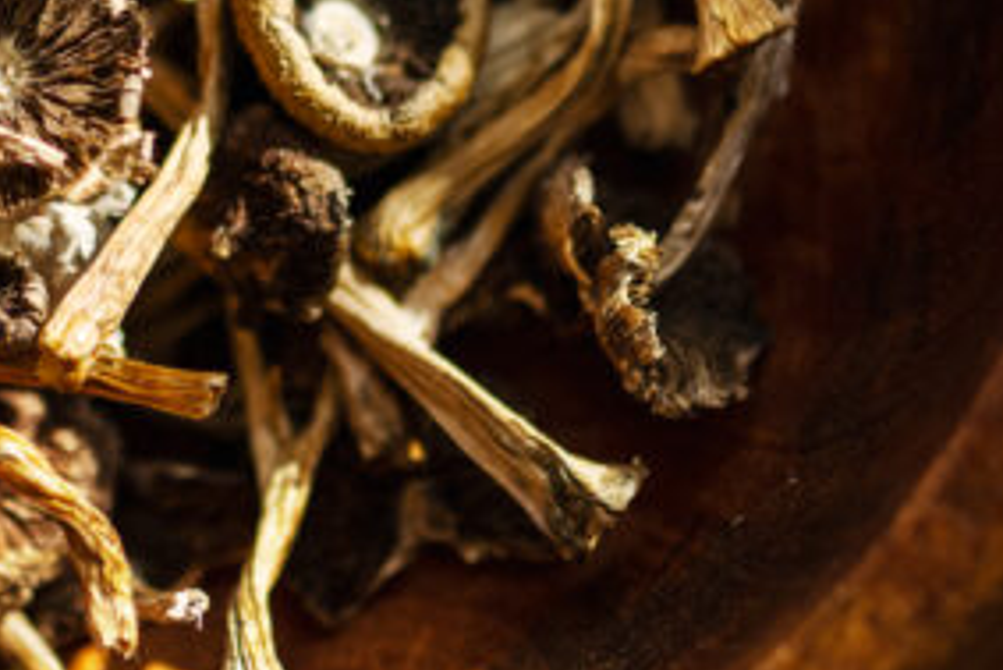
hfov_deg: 7.2
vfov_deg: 4.8
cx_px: -46
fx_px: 7944
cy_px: -89
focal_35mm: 285
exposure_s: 1/400
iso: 200
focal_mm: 105
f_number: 3
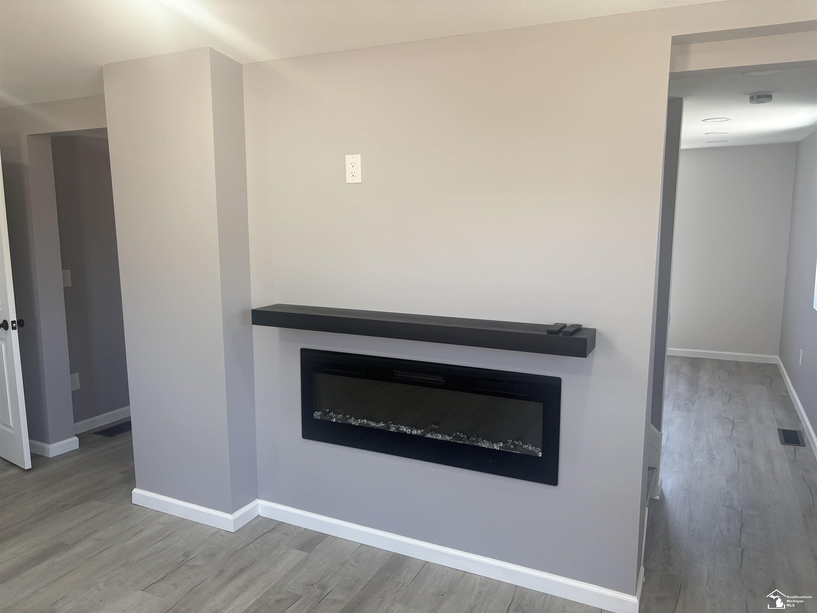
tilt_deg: -7.5
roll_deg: +0.6
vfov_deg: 53.1
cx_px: 408
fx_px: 614
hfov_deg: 67.3
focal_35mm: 26
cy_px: 306
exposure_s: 1/121
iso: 64
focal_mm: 5.96
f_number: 1.6
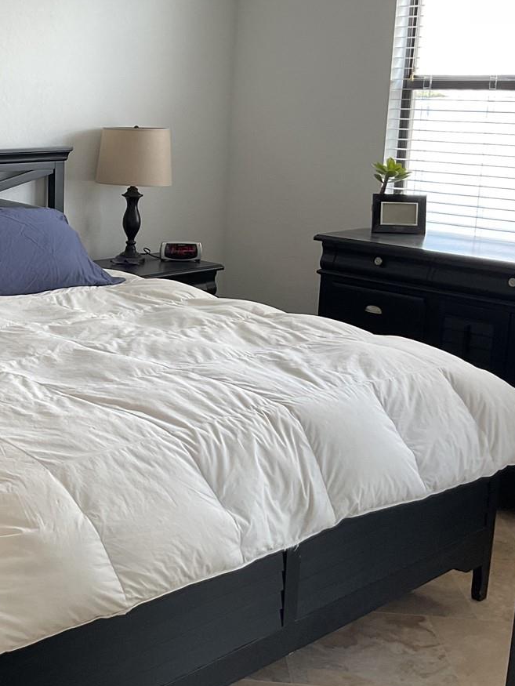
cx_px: 13
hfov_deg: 26.2
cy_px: 312
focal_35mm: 53
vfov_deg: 36.1
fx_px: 1051
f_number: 1.8
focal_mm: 3
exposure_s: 1/60
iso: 40
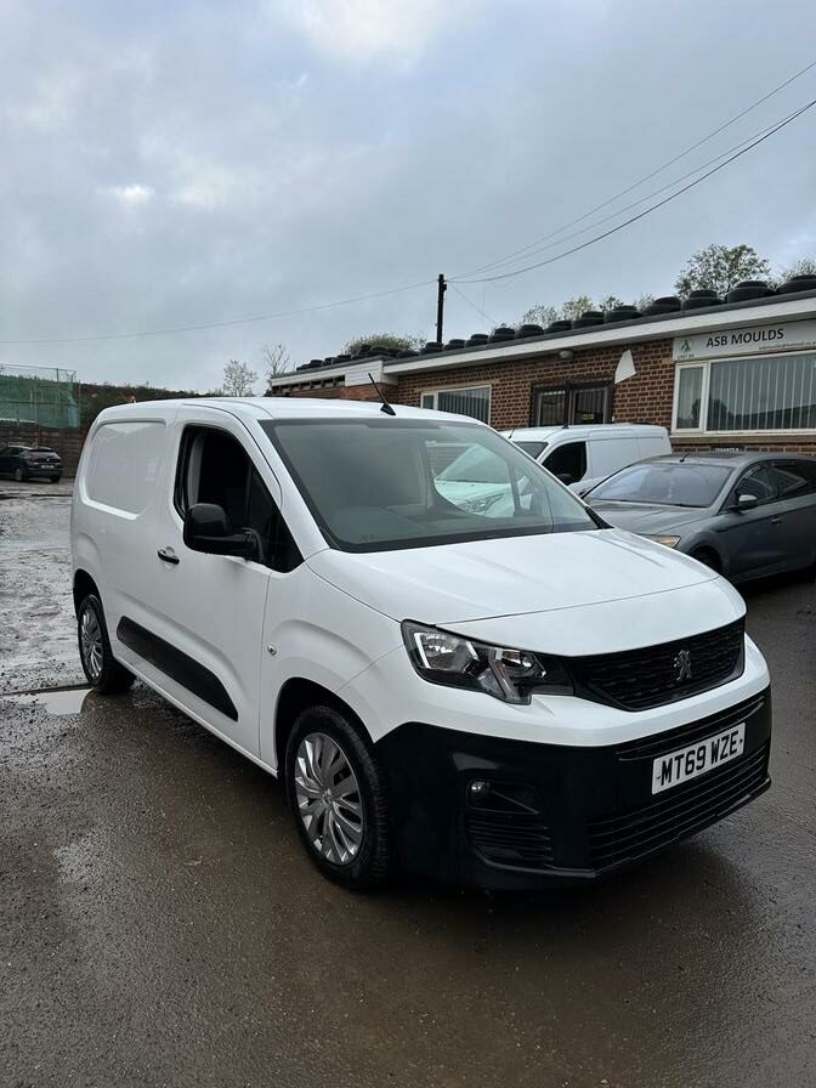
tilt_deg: -5.4
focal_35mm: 24
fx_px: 754
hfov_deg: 56.8
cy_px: 544
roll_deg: -1.3
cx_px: 408
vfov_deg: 71.6
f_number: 1.78
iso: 80
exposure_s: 1/762
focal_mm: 6.86
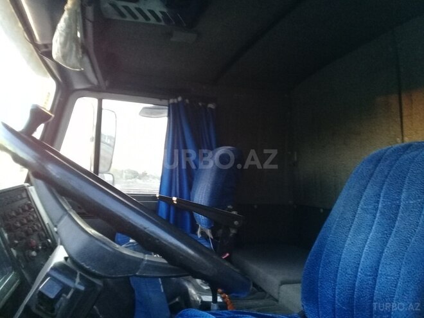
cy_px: 159
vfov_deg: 45.4
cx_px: 212
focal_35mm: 31
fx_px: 380
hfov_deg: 58.4
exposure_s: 1/25
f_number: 2.2
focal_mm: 3.3
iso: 200
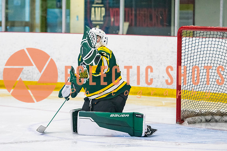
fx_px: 1478
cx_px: 82
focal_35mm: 234
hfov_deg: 8.8
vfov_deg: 5.9
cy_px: 62
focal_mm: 145
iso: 2500
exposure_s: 1/640
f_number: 3.2
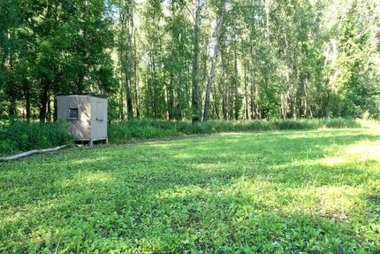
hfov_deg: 65.5
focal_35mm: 28
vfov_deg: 46.4
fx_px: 296
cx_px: 190
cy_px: 127
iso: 320
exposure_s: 1/30
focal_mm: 10.26
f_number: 11
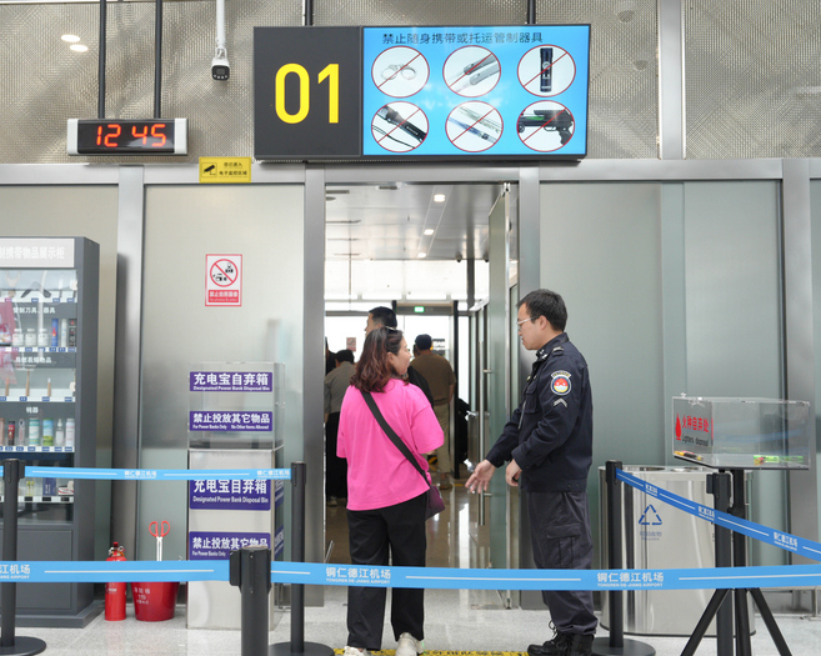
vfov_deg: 37.3
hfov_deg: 45.6
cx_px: 330
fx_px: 972
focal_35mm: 40
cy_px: 326
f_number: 5
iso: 1000
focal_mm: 35
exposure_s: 1/160
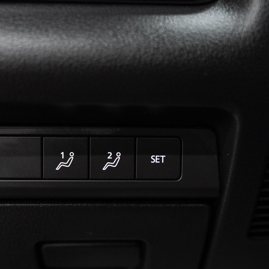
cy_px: 163
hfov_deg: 30.0
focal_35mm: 57
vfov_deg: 30.0
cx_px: 114
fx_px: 501
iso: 1000
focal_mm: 36
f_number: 3.5
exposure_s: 1/40
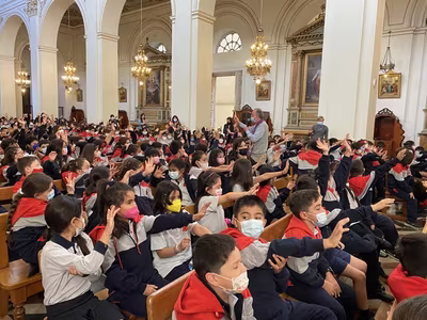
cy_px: 160
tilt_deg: -7.2
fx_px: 321
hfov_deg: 67.3
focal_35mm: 26
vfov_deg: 53.1
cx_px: 214
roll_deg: -2.3
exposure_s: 1/50
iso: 400
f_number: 1.8
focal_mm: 4.25
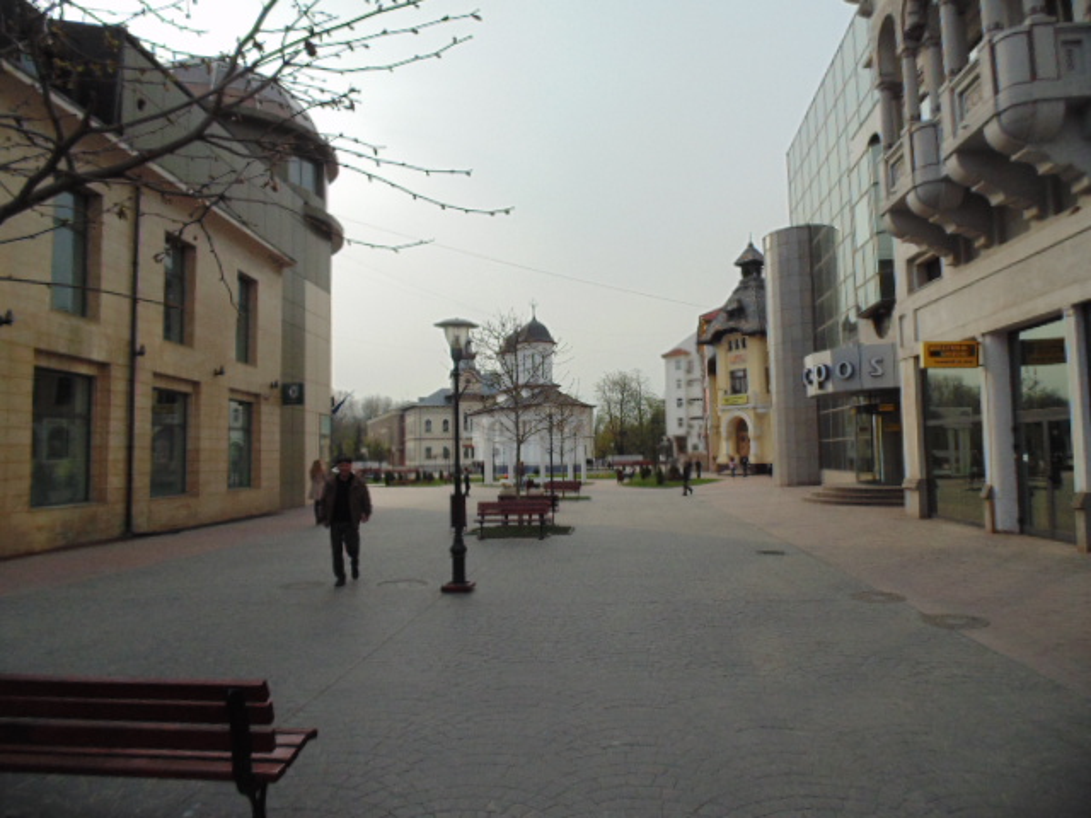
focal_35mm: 22
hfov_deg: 76.4
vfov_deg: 61.1
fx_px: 693
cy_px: 409
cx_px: 546
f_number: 9.7
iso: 160
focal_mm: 4
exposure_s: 1/200
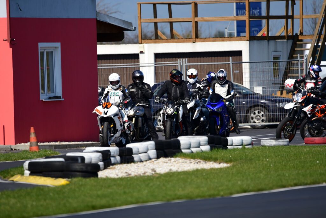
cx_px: 163
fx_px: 5436
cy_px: 109
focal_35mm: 600
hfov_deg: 3.4
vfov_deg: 2.3
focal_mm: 600
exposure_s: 1/640
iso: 160
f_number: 6.3
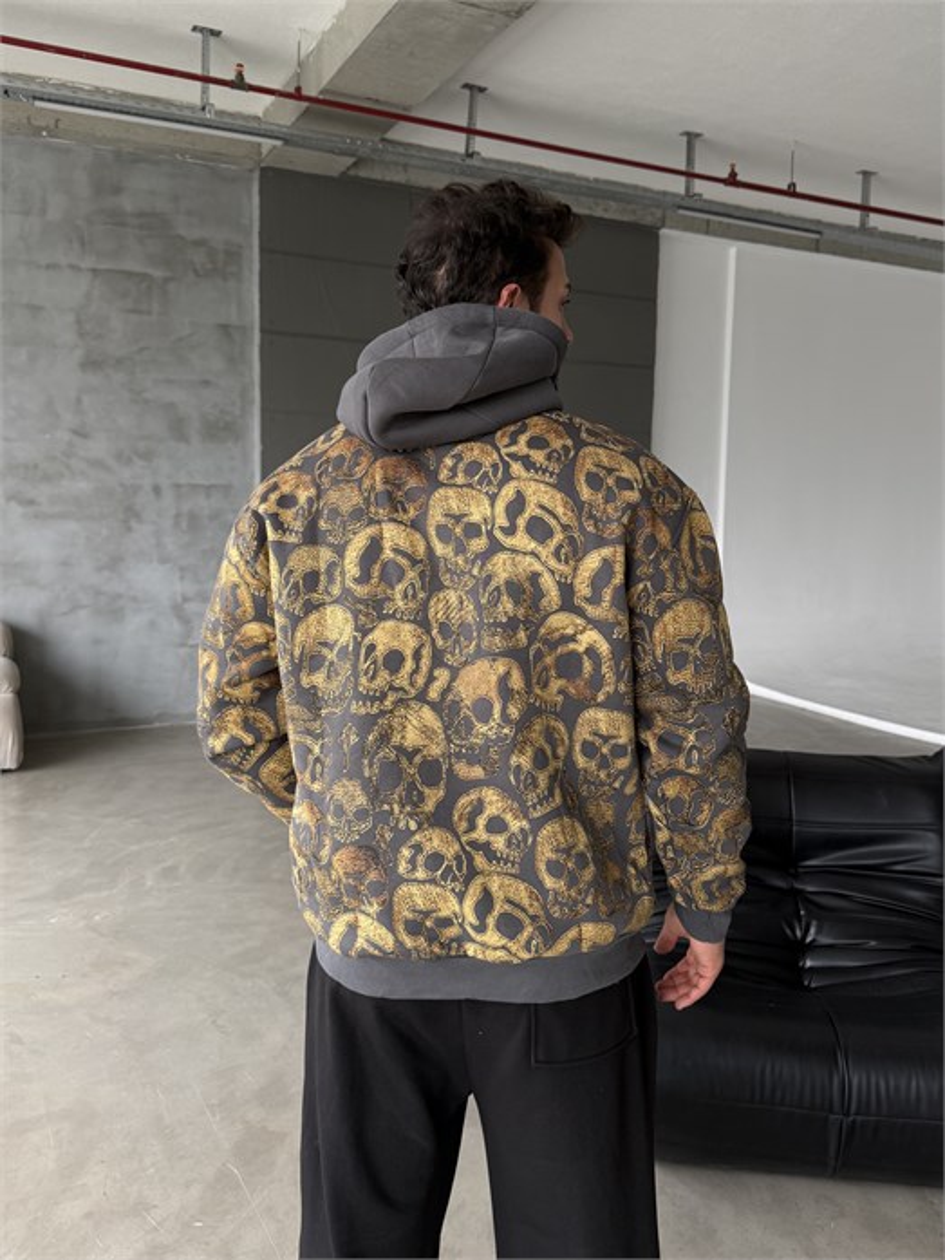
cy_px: 630
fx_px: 873
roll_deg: +0.1
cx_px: 472
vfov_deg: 71.6
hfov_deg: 56.8
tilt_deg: -2.4
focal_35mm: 24
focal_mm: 6.76
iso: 100
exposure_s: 1/121
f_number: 1.78
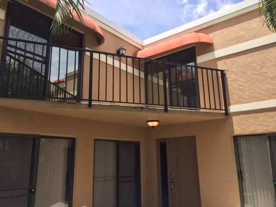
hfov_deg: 61.7
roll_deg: +0.5
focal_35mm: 29
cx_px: 138
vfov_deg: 48.2
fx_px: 231
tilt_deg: +14.1
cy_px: 104
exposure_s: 1/1199
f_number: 2.2
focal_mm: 4.15
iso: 32
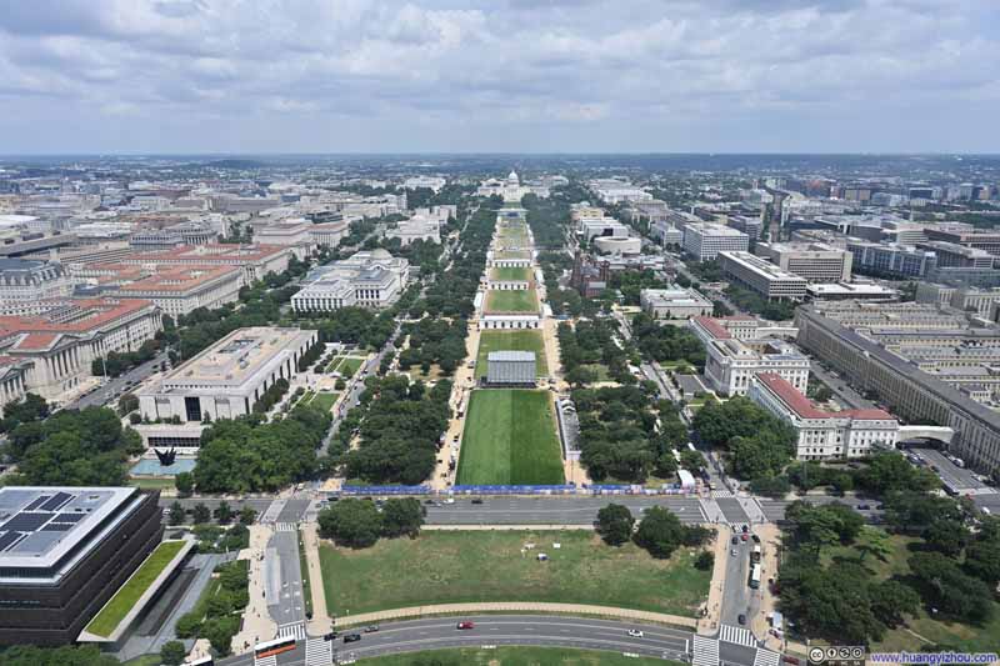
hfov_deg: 73.8
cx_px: 500
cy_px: 333
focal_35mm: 24
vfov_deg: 53.1
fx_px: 666
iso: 64
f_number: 5.6
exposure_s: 1/640
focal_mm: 24
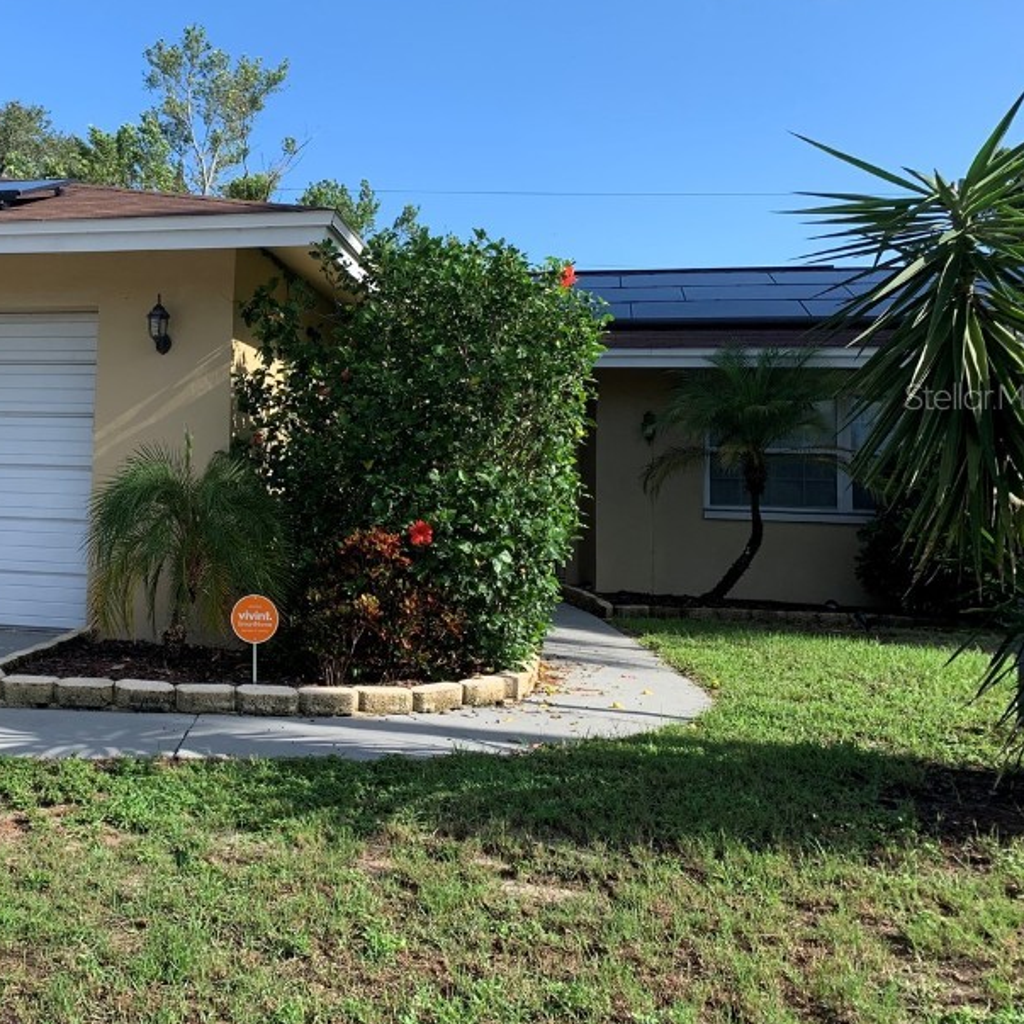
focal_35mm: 39
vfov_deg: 42.6
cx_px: 195
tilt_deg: +5.4
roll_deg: -1.7
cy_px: 396
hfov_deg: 40.9
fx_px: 1305
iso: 25
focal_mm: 4.25
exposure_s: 1/1190
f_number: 1.8
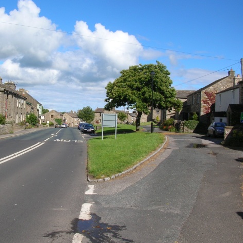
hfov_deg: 39.6
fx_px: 334
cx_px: 82
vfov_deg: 40.0
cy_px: 120
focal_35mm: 42
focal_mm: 5.8
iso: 50
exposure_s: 1/338
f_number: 5.6
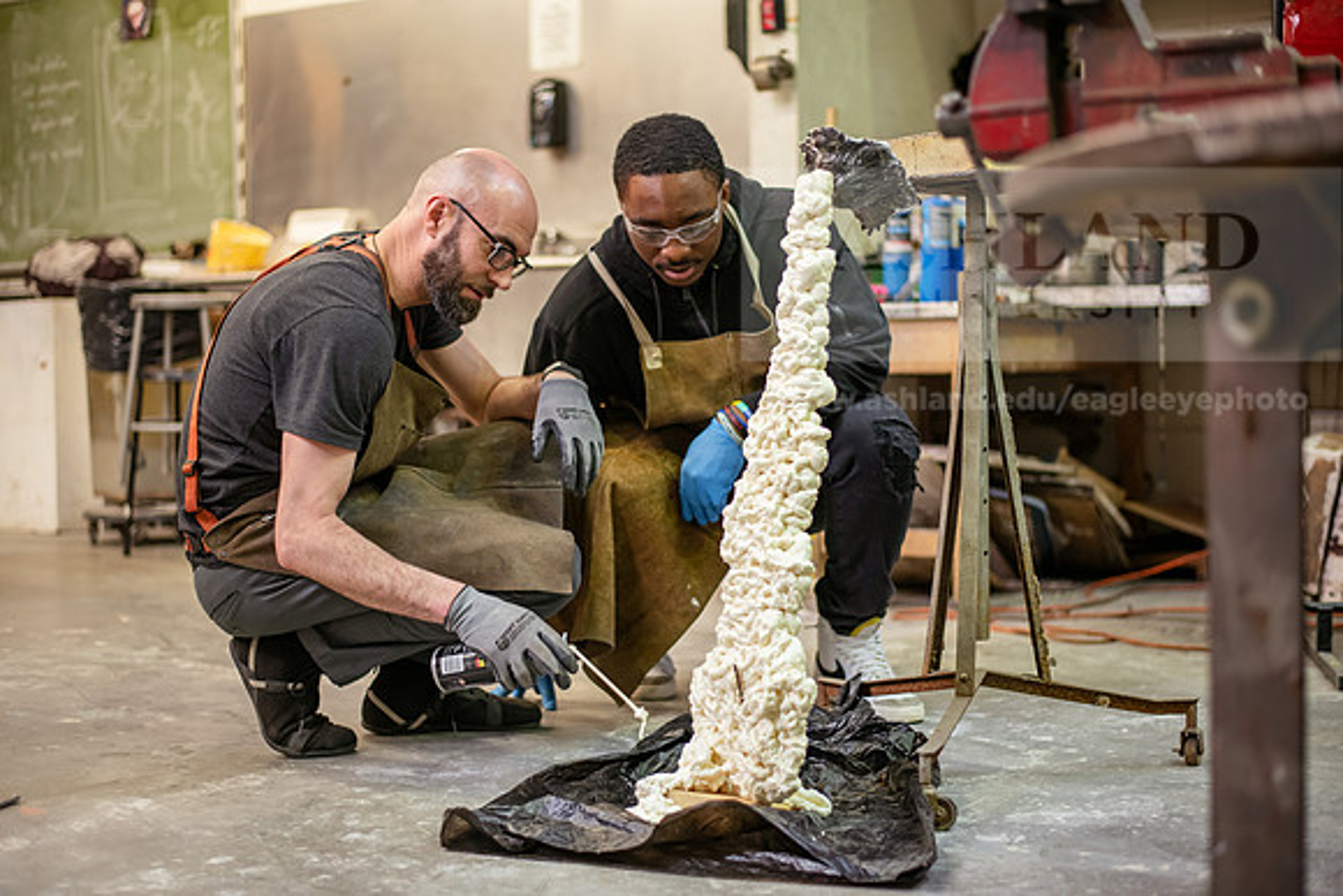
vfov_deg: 27.0
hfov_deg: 39.6
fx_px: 1866
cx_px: 672
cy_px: 448
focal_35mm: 50
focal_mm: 50
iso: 640
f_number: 2
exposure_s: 1/160
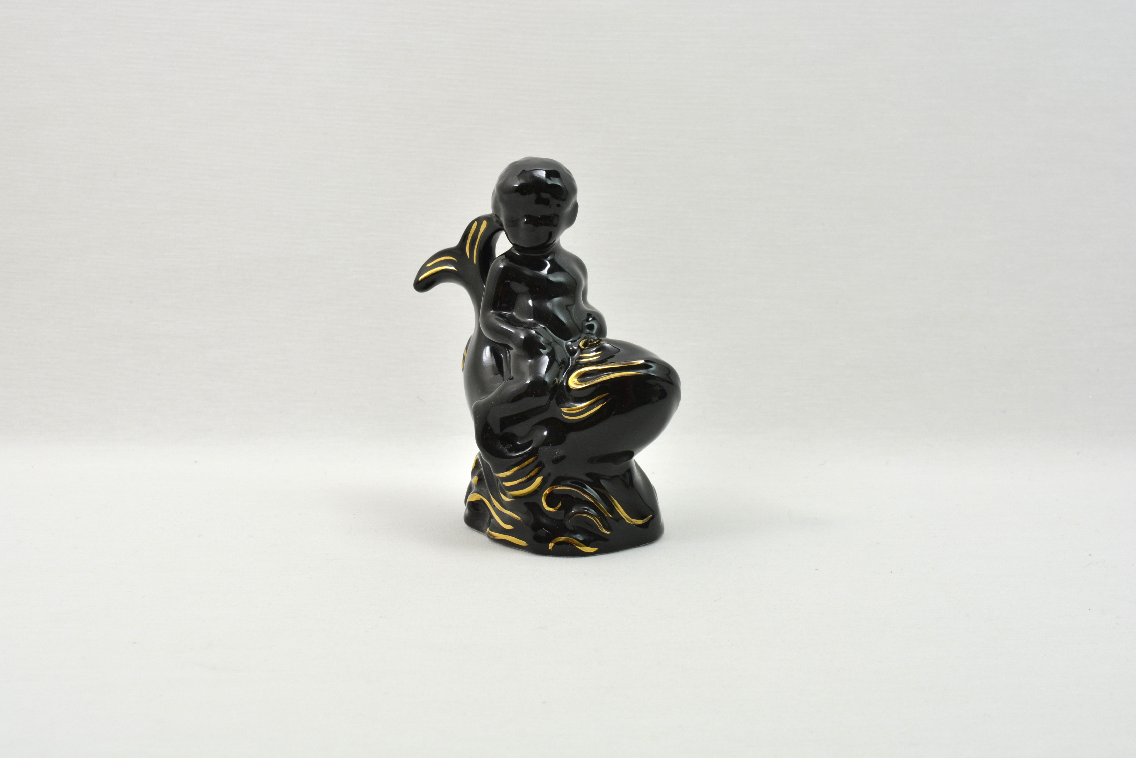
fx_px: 1657
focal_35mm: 52
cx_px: 568
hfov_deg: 37.8
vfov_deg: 25.8
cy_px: 379
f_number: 11
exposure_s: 1/8
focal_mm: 35
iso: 400
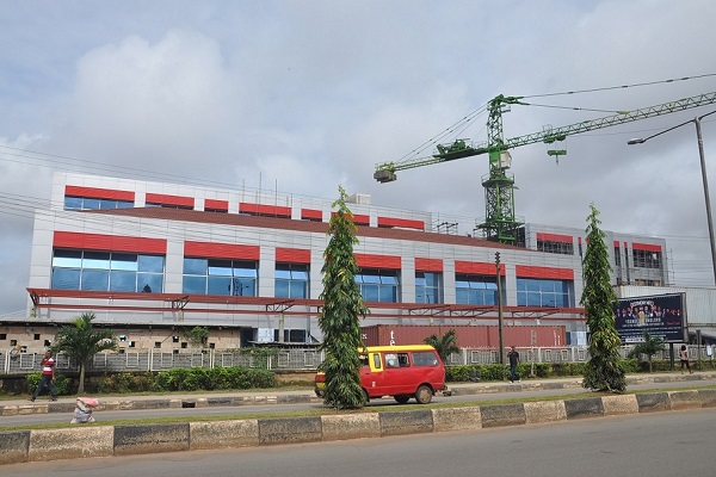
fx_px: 626
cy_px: 238
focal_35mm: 32
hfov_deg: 59.5
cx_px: 358
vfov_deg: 41.7
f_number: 10
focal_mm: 21
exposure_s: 1/400
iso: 200
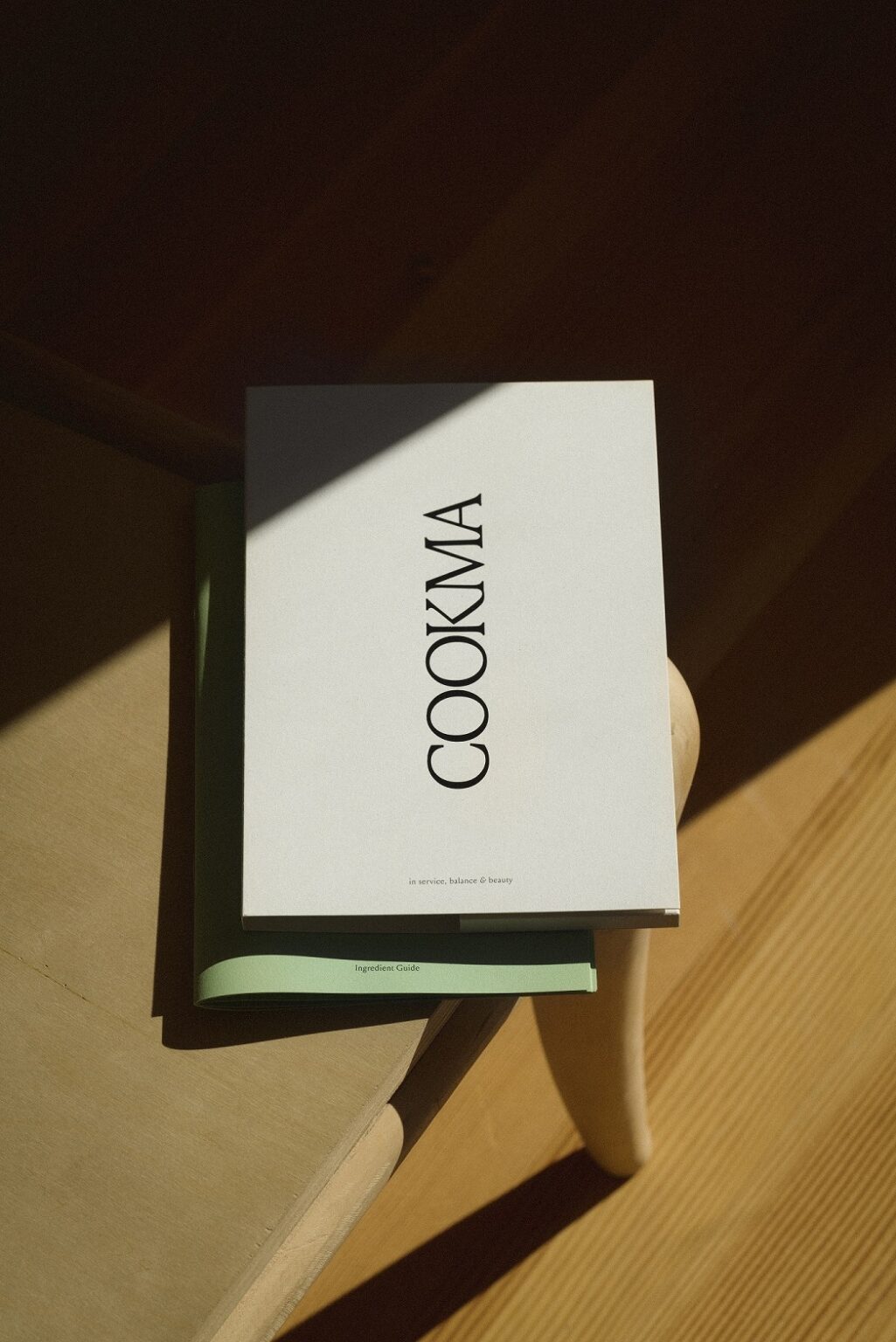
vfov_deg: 17.3
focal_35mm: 118
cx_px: 448
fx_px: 4402
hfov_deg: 11.6
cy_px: 671
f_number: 10
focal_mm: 118
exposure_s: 1/400
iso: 200
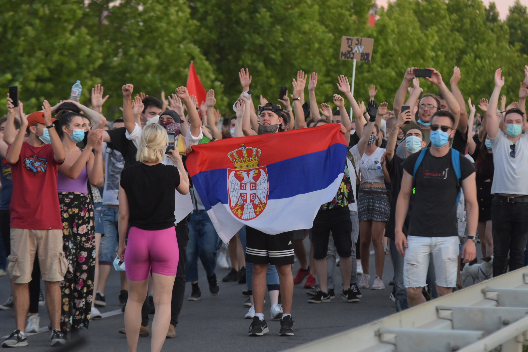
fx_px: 2970
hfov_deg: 10.2
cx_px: 264
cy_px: 176
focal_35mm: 202
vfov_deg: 6.8
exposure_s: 1/320
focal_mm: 135
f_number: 4
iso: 800
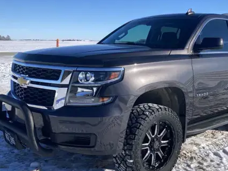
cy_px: 94
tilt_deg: -10.2
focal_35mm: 42
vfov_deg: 34.3
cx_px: 150
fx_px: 277
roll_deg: +0.4
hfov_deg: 44.2
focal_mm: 3.99
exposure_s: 1/3003
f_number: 1.8
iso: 25
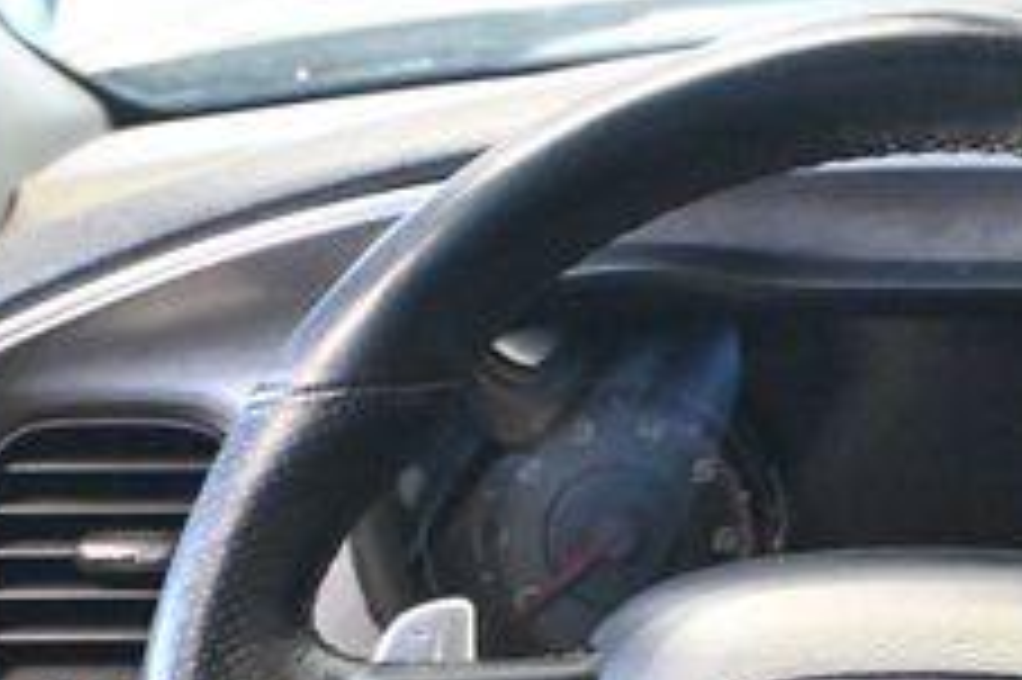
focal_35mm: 110
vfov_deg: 12.1
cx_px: 941
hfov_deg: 18.3
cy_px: 838
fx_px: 3120
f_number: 4.5
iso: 12800
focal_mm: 26
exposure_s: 1/25
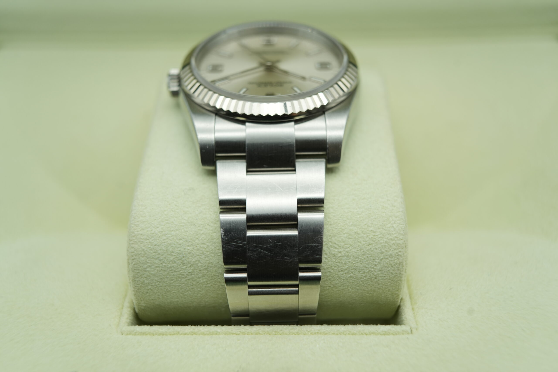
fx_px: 542
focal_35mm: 35
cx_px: 279
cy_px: 186
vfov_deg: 37.9
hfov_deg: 54.4
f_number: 5
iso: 400
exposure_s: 1/250
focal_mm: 35
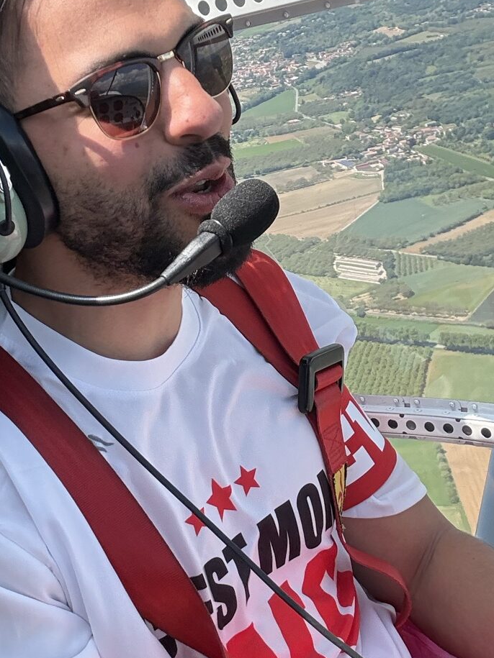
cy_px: 269
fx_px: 1123
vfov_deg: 32.6
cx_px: 186
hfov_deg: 24.7
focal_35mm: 59
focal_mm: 2.69
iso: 40
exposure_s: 1/636
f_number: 1.9
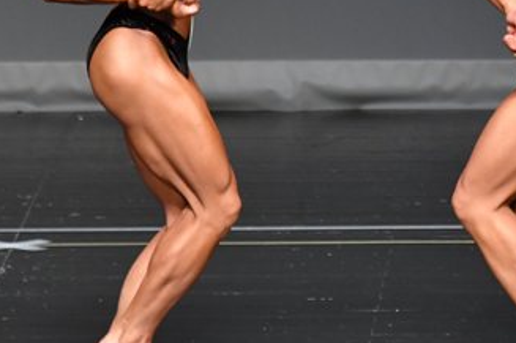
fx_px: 12738
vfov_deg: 1.5
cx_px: 477
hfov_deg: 2.3
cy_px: 60
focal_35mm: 890
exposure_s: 1/400
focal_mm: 250
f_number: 5.6
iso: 3200
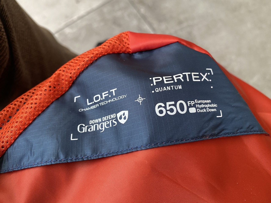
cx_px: 136
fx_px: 196
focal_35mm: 25
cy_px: 102
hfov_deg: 69.4
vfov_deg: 54.9
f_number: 1.8
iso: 125
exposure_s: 1/76
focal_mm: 4.25
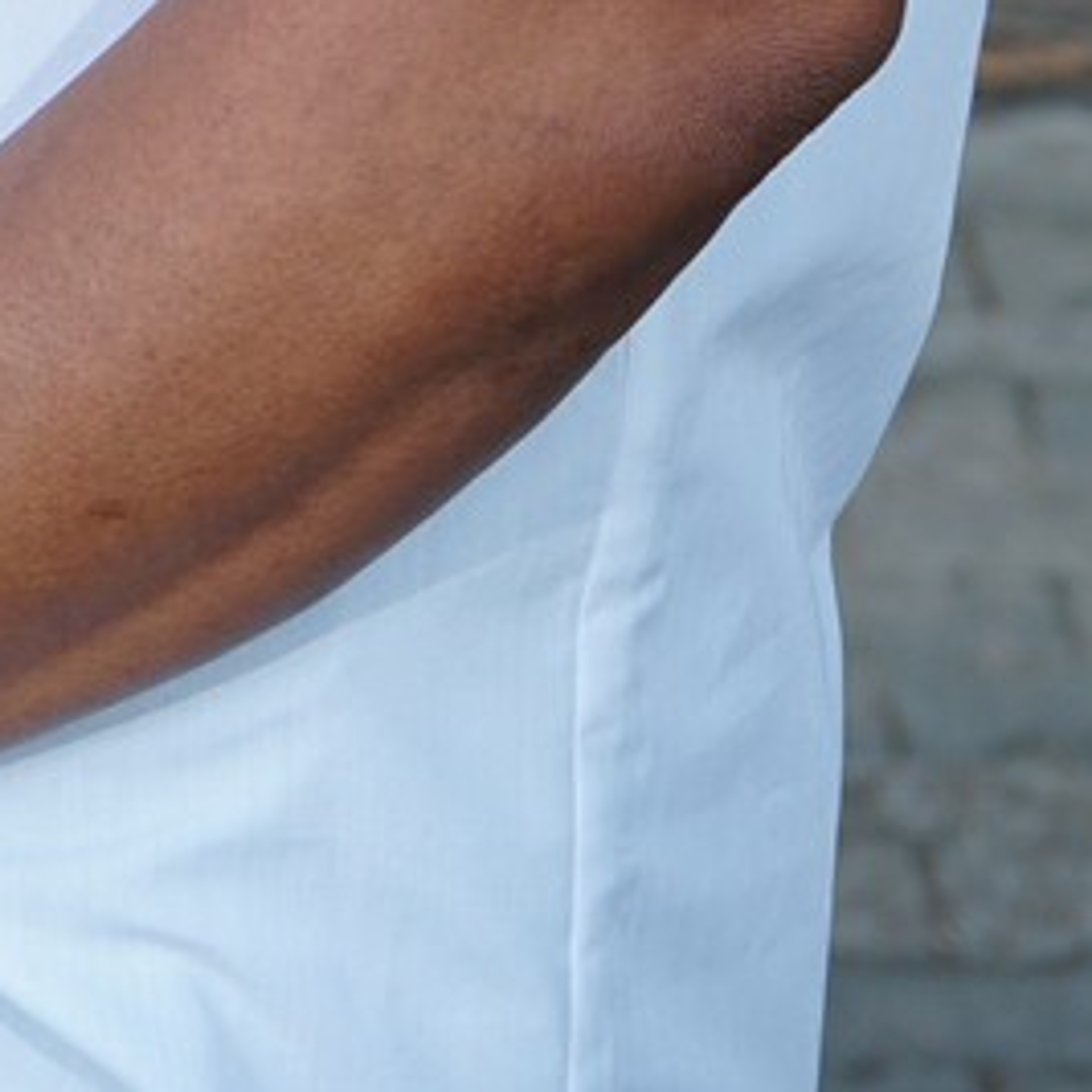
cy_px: -1386
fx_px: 9708
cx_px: -286
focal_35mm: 272
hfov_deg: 6.4
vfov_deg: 6.2
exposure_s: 1/125
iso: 160
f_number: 6.3
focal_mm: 57
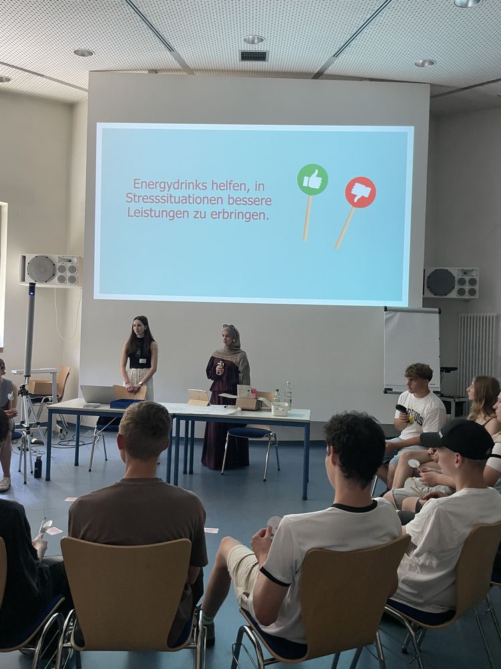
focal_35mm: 26
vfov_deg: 67.3
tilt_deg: +1.1
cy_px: 334
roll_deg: -2.3
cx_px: 250
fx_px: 502
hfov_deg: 53.1
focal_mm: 4.2
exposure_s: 1/68
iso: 125
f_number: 1.6
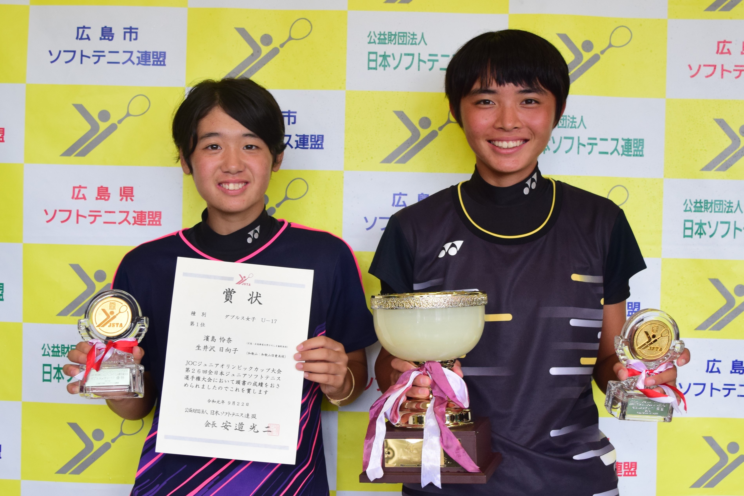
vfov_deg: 40.0
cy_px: 248
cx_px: 372
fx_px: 682
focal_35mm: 33
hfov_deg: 57.2
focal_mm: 22
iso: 640
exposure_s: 1/200
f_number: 3.8
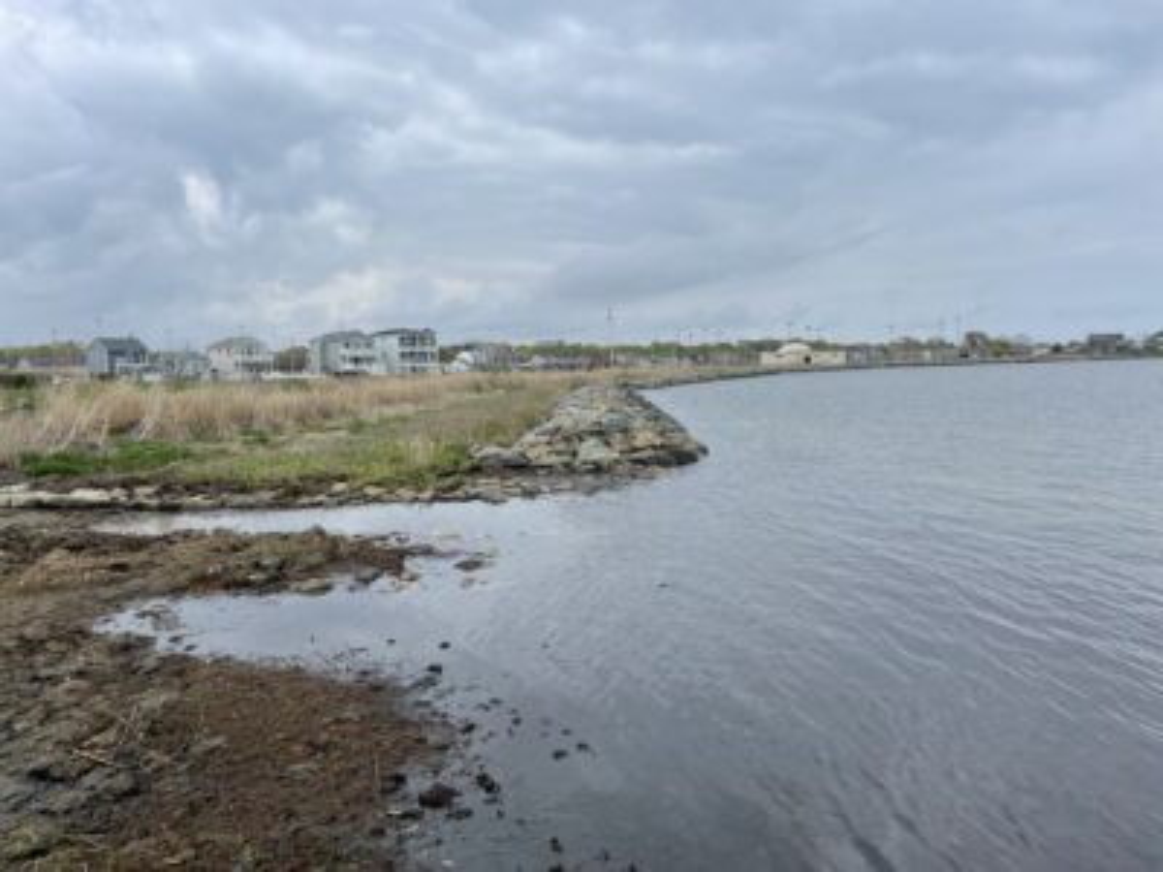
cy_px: 436
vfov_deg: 53.1
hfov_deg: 67.3
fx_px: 874
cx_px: 582
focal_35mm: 26
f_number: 1.6
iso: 32
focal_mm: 4.2
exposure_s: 1/1062
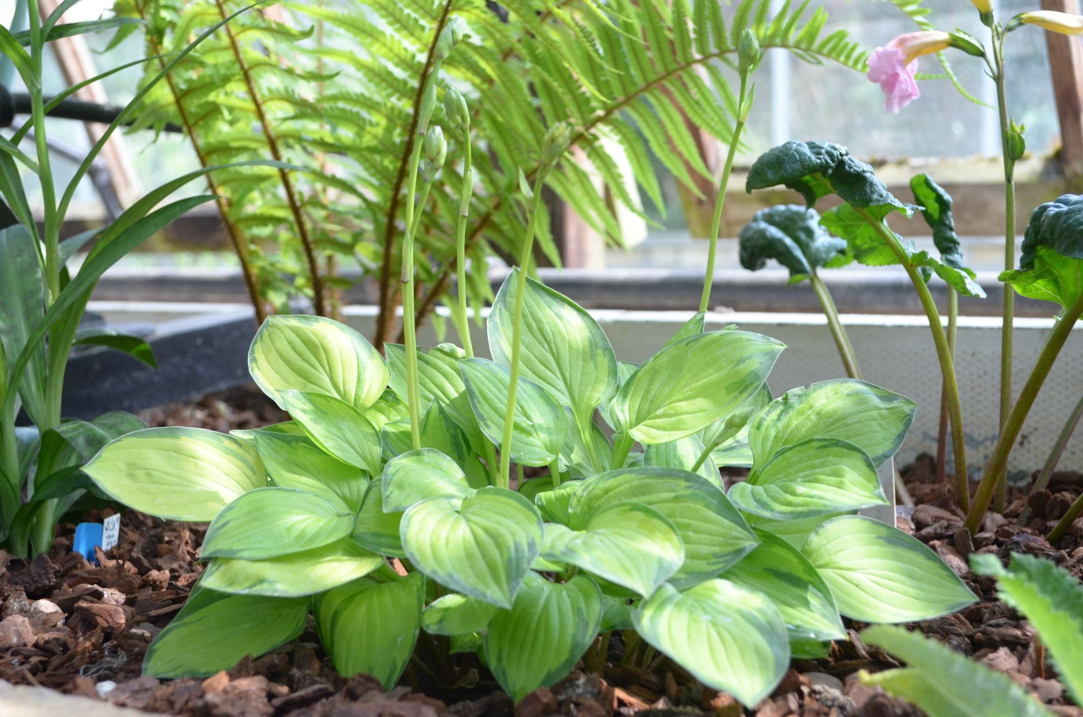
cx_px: 542
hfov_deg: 37.9
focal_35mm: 52
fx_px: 1576
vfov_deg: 25.6
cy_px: 358
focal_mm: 35
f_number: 5
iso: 400
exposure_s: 1/200
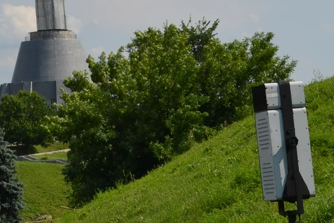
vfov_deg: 7.5
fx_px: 1689
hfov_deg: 11.2
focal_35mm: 182
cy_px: -67
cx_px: 0
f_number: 9
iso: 100
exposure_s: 1/320
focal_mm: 32
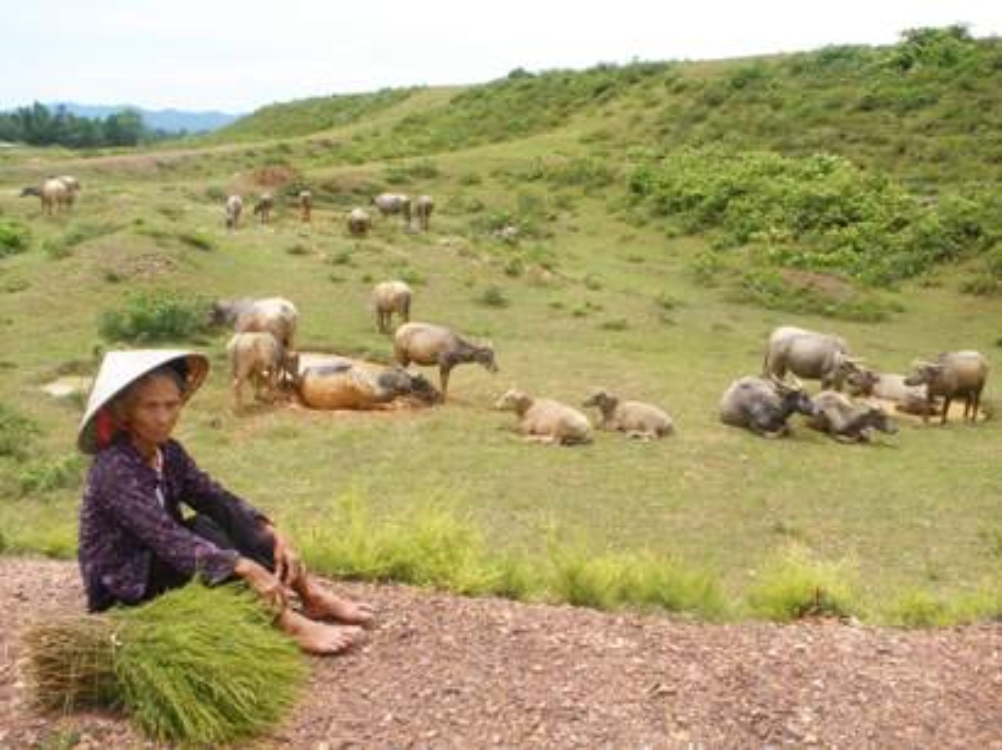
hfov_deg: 51.4
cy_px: 375
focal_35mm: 36
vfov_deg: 39.6
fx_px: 1041
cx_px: 501
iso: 80
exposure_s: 1/200
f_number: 5.6
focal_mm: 6.3
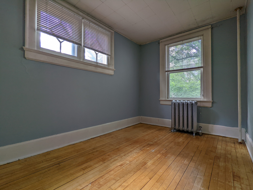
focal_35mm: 16
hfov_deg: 94.4
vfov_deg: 78.2
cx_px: 126
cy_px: 95
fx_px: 117
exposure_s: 1/40
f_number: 2.2
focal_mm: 2.35
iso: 44
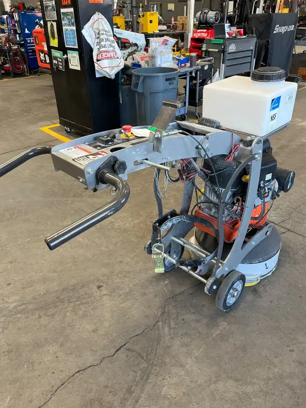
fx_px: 306
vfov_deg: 67.3
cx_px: 153
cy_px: 204
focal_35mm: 26
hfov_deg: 53.1
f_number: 1.6
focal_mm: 5.1
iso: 100
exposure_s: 1/122
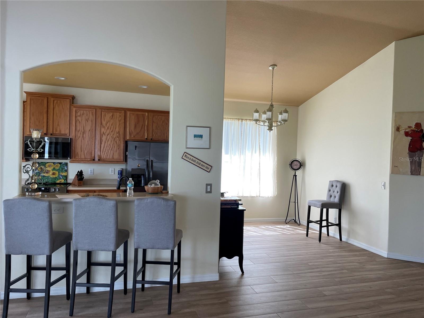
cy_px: 159
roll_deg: -1.6
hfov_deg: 67.3
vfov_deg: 53.1
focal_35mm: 26
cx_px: 212
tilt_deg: -0.6
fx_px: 318
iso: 100
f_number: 1.6
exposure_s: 1/120
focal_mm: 4.2
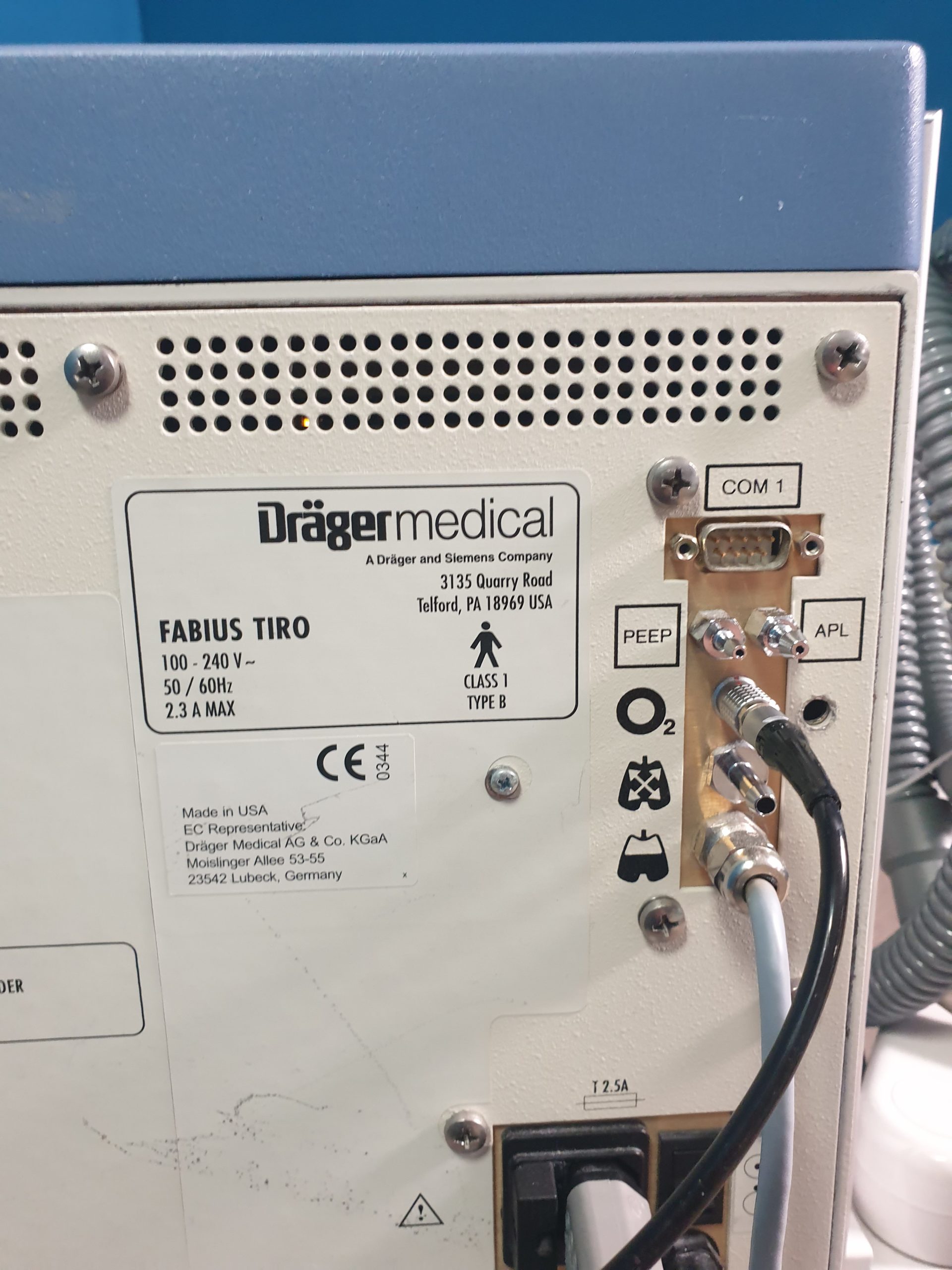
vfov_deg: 67.3
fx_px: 953
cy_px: 635
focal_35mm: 26
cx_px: 476
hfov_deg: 53.1
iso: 320
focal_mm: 4.3
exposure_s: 1/20
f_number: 2.4
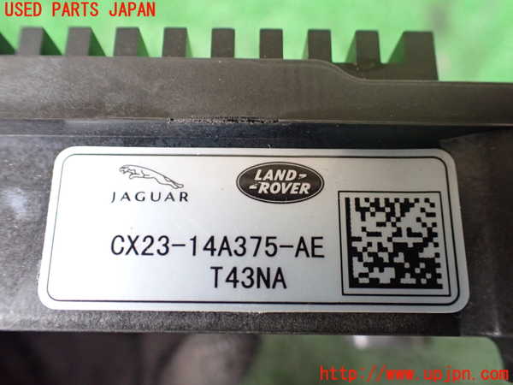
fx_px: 445
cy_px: 192
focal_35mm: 30
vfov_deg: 46.8
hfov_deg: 60.0
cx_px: 256
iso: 800
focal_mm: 5.4
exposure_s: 1/125
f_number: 2.3
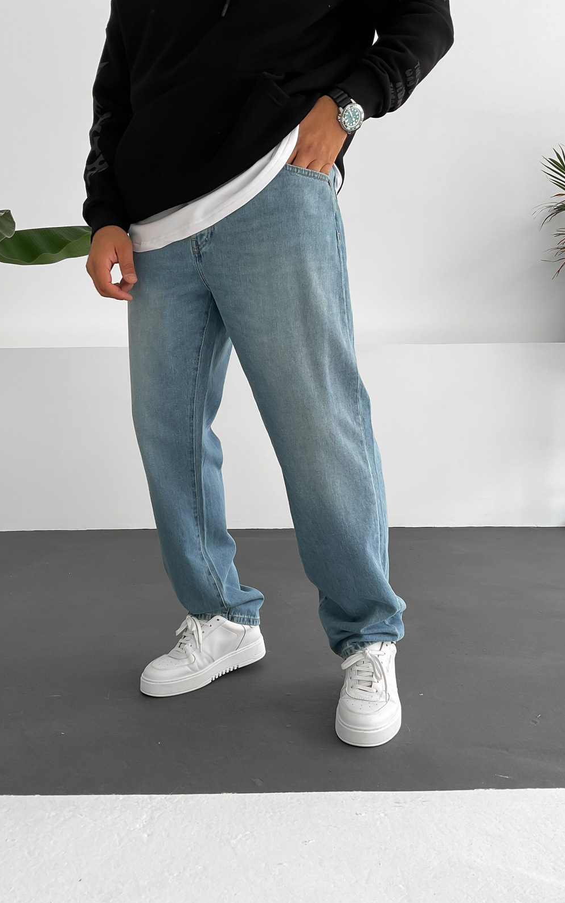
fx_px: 764
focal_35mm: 31
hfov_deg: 40.5
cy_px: 455
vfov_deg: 61.2
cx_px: 245
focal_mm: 3
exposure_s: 1/120
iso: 32
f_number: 1.8
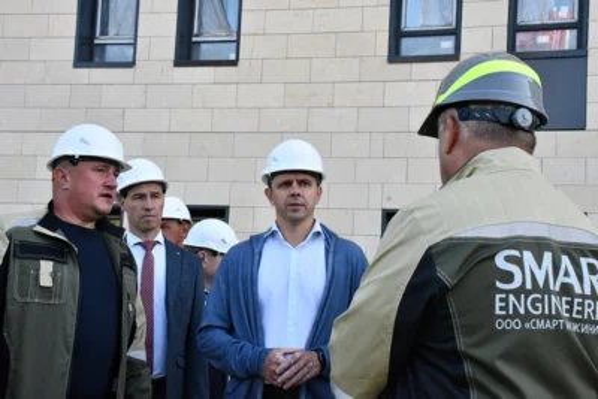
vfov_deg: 23.8
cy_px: 200
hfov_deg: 35.0
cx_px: 299
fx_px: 947
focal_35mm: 57
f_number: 16
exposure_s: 1/1000
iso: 8000
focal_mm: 38
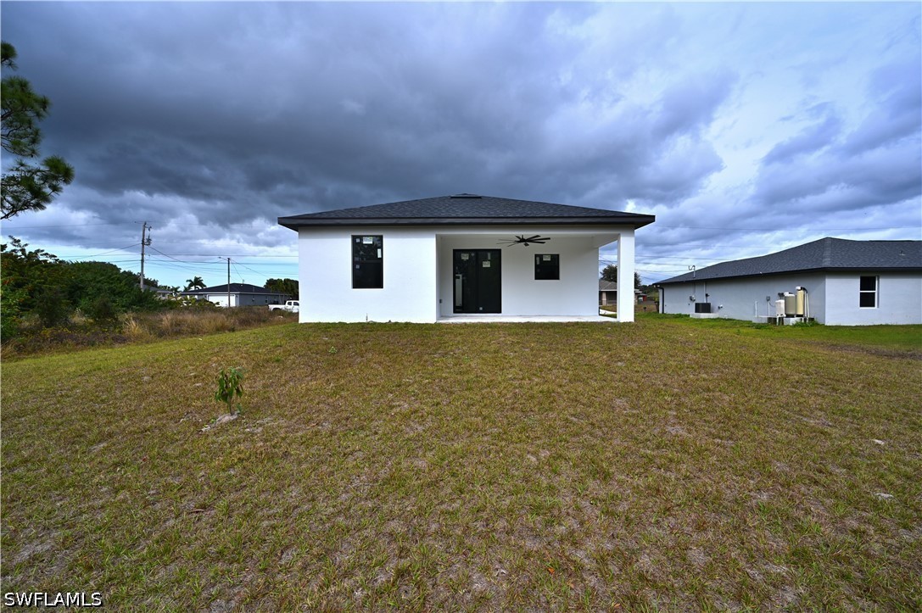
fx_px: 358
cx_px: 461
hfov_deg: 104.3
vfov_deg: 81.1
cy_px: 306
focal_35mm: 14
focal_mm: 14
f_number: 7.1
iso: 100
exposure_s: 1/400
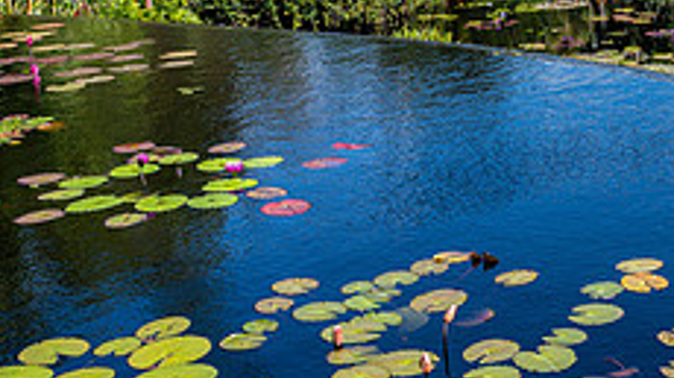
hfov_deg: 27.9
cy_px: 92
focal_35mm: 74
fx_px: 1322
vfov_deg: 16.2
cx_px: 563
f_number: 8
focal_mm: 28
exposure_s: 1/160
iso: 100
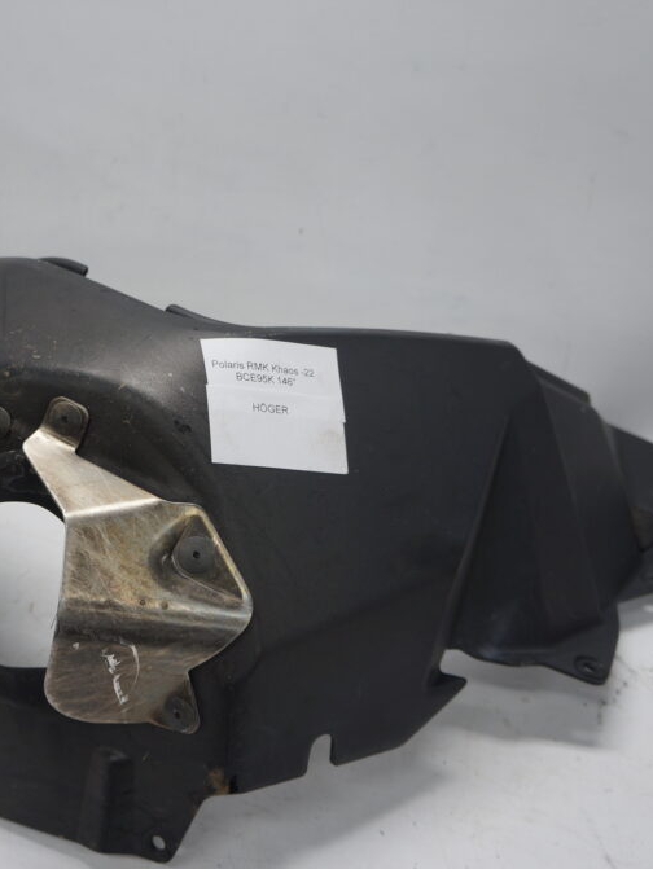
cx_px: 141
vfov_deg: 42.9
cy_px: 441
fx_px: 1106
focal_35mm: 44
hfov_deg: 32.1
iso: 160
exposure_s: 1/60
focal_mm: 20
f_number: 4
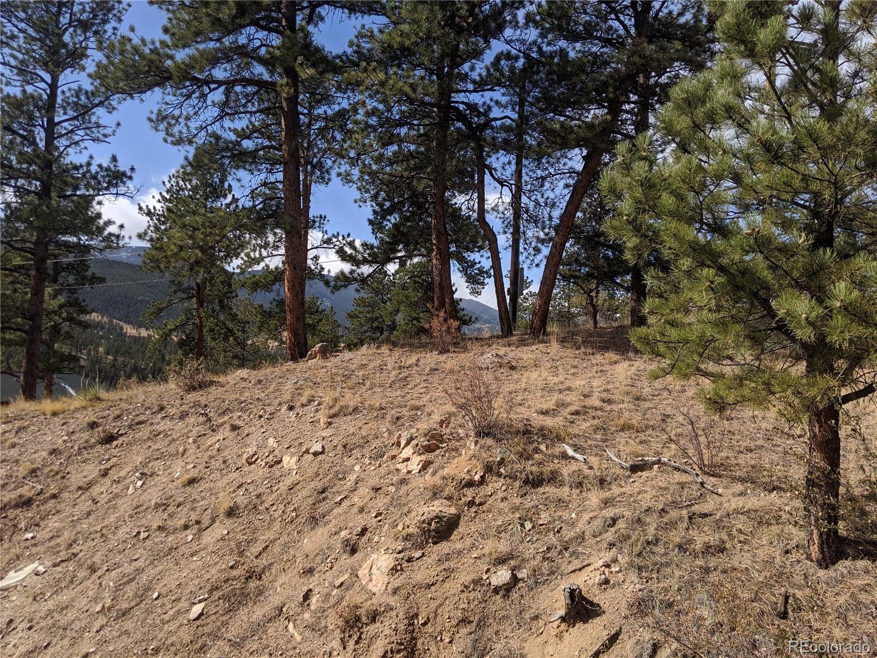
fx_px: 684
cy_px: 329
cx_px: 438
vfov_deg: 51.4
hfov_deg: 65.3
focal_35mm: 27
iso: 56
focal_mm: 4.44
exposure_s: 1/2347
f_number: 1.8
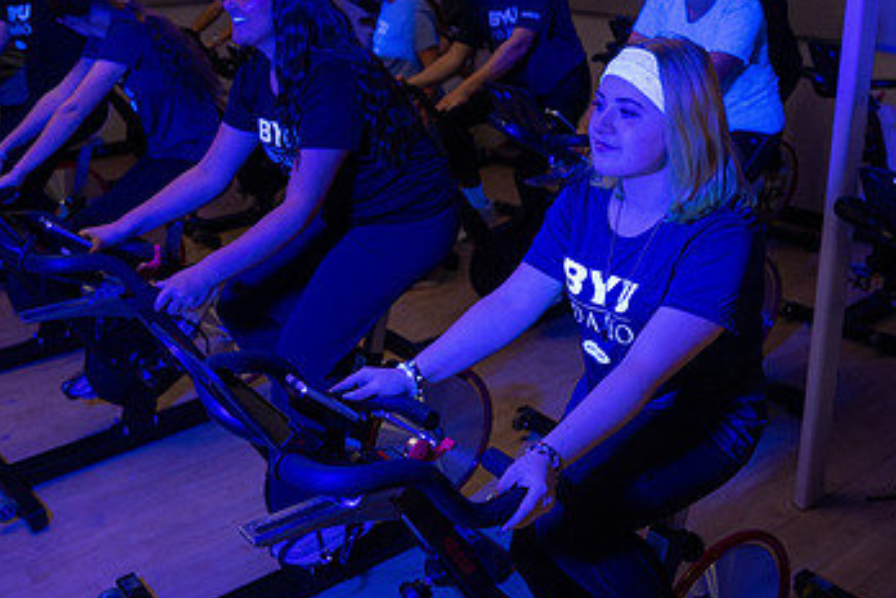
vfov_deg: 33.3
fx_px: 995
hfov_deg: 48.4
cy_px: 256
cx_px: 497
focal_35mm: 40
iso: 6400
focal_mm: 24
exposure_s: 1/160
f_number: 2.8
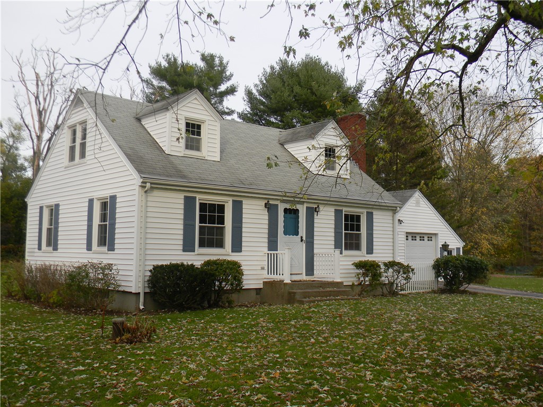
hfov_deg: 51.4
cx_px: 272
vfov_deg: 39.7
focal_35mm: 36
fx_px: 565
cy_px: 204
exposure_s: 1/166
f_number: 3.7
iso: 80
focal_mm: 6.4
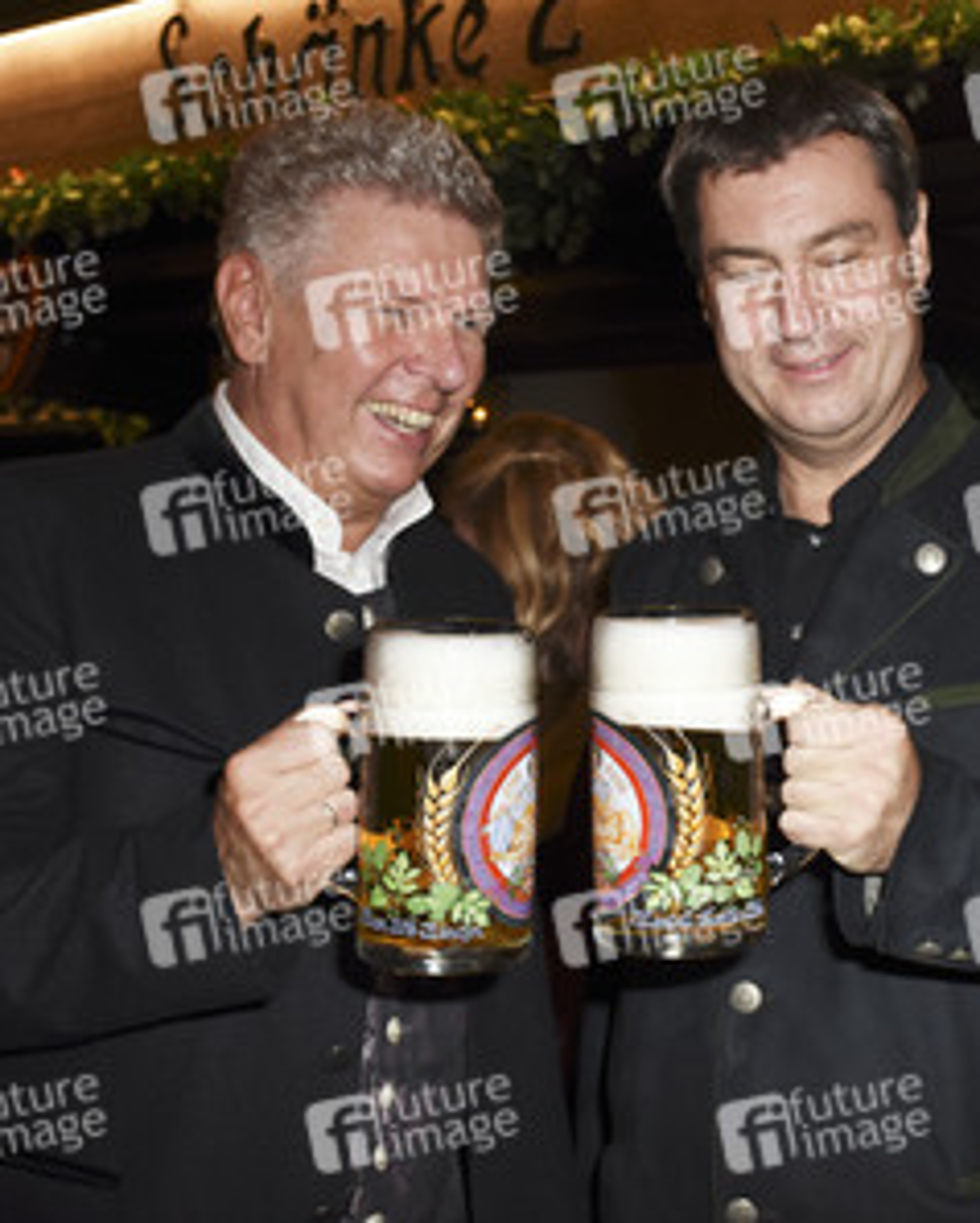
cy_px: 609
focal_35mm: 64
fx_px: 2318
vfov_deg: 29.6
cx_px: 714
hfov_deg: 23.7
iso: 640
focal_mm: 30
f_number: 5.6
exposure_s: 1/125
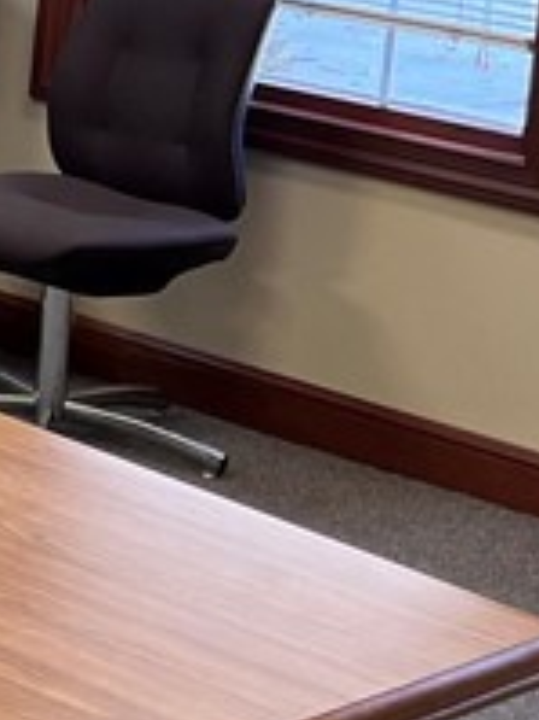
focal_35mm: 134
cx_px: -933
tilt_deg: -7.9
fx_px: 2785
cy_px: -90
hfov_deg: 9.3
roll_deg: -2.6
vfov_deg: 14.4
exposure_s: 1/118
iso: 125
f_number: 1.6
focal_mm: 5.1
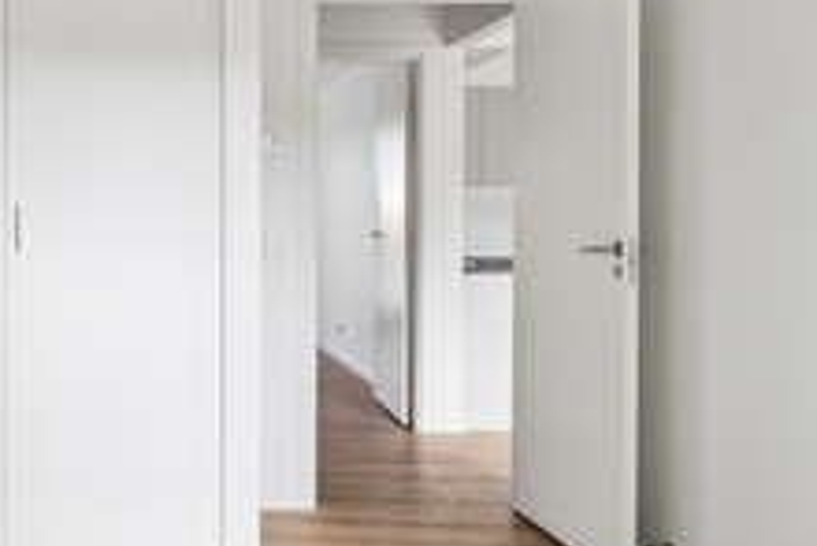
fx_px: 954
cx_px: 130
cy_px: 215
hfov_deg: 43.5
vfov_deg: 31.8
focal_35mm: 42
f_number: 8
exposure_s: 1/15
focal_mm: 14.5
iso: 500
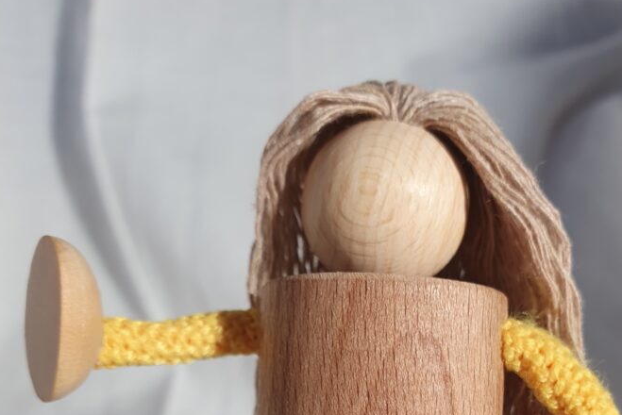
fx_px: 726
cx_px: 343
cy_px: 440
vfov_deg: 29.3
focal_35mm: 42
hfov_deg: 46.3
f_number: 2.4
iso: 80
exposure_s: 1/100
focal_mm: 4.32
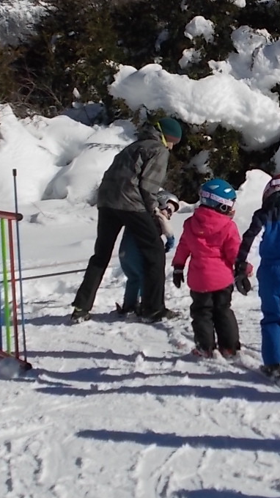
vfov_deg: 18.8
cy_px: 111
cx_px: 265
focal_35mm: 113
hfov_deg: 10.7
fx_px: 1491
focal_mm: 7.9
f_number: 10.6
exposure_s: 1/320
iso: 80
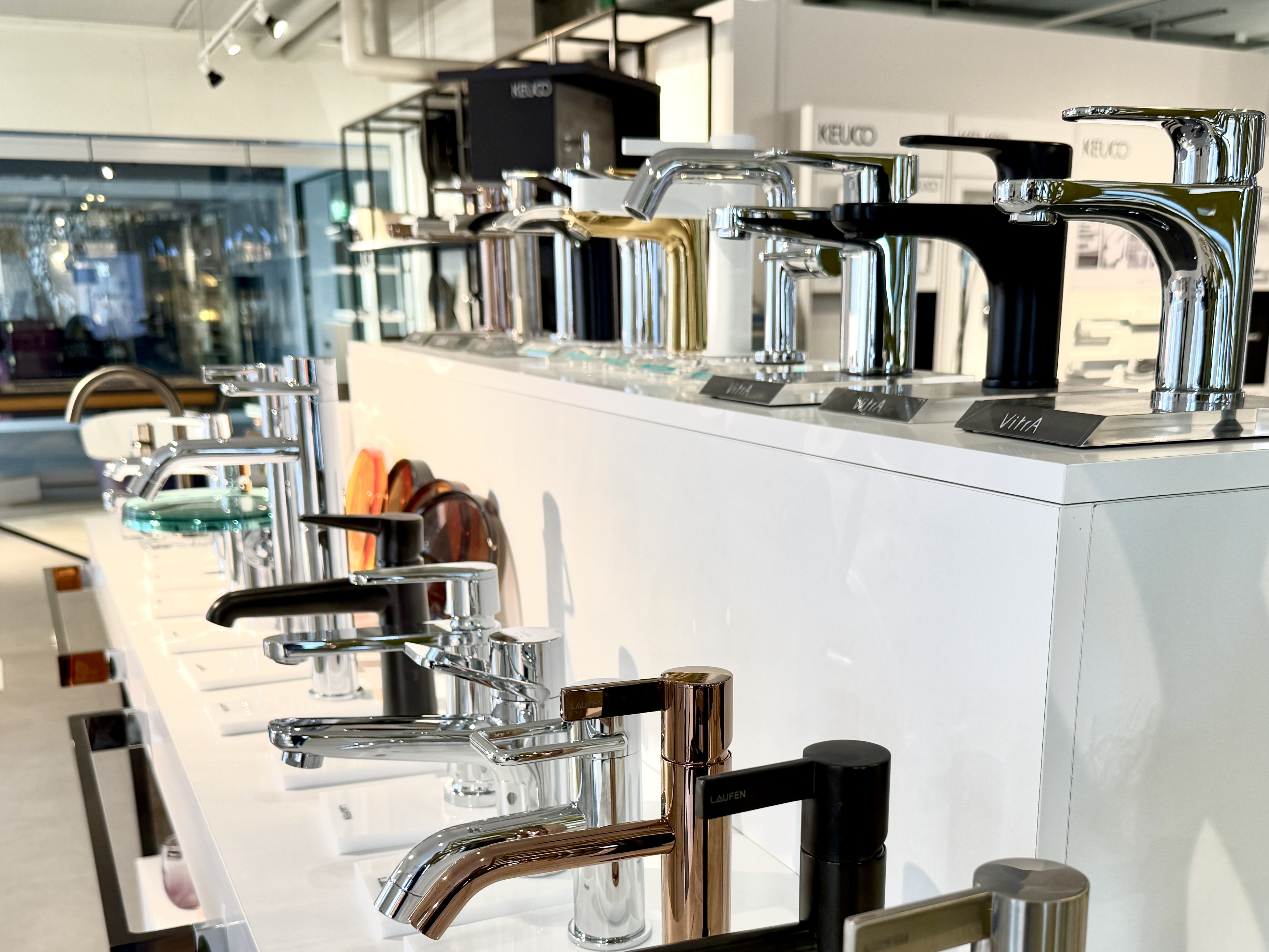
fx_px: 1356
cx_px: 720
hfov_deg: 50.0
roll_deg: +0.4
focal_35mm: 37
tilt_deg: -16.3
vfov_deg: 37.8
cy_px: 704
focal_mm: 6.76
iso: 80
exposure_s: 1/100
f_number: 1.78
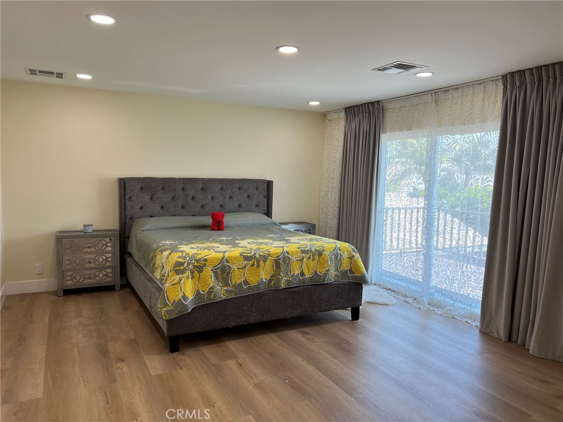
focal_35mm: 26
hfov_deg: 67.3
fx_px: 423
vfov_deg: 53.1
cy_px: 211
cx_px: 282
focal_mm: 5.7
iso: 40
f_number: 1.5
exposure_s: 1/194
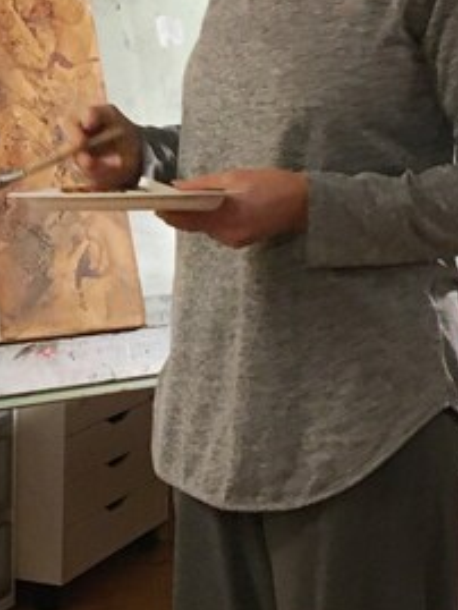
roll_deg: -0.3
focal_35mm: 86
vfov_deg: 22.7
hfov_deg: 17.1
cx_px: 134
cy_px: 306
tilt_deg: -3.5
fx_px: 1516
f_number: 2.2
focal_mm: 4.15
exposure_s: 1/25
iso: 200
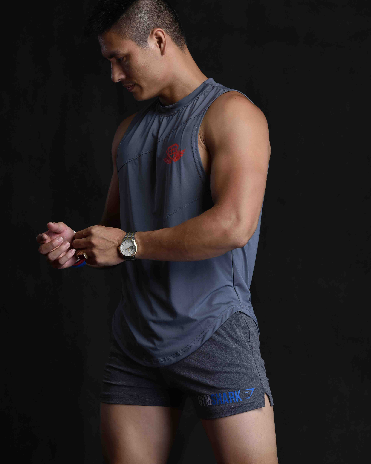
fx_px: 2018
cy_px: 199
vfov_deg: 13.1
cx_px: 186
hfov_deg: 10.5
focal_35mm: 147
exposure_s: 1/200
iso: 160
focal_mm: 130
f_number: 10
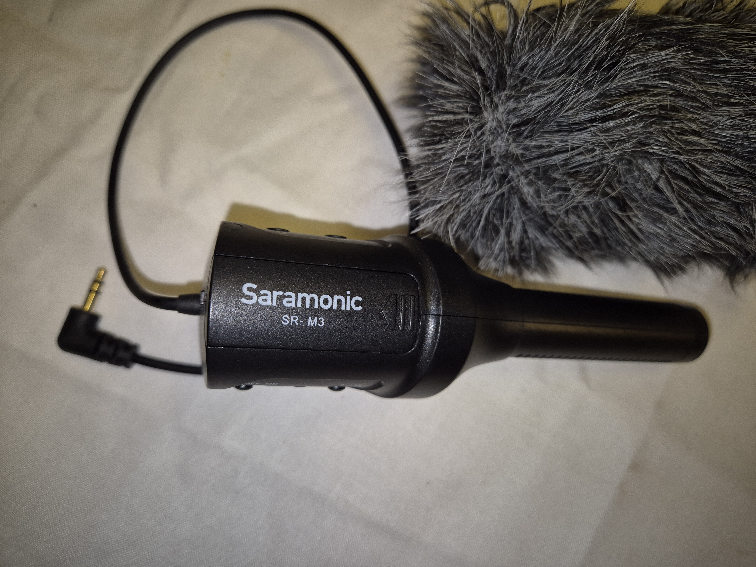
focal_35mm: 23
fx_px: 502
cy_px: 284
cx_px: 378
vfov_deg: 58.9
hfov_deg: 73.9
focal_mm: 5.4
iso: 64
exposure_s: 1/50
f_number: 1.8
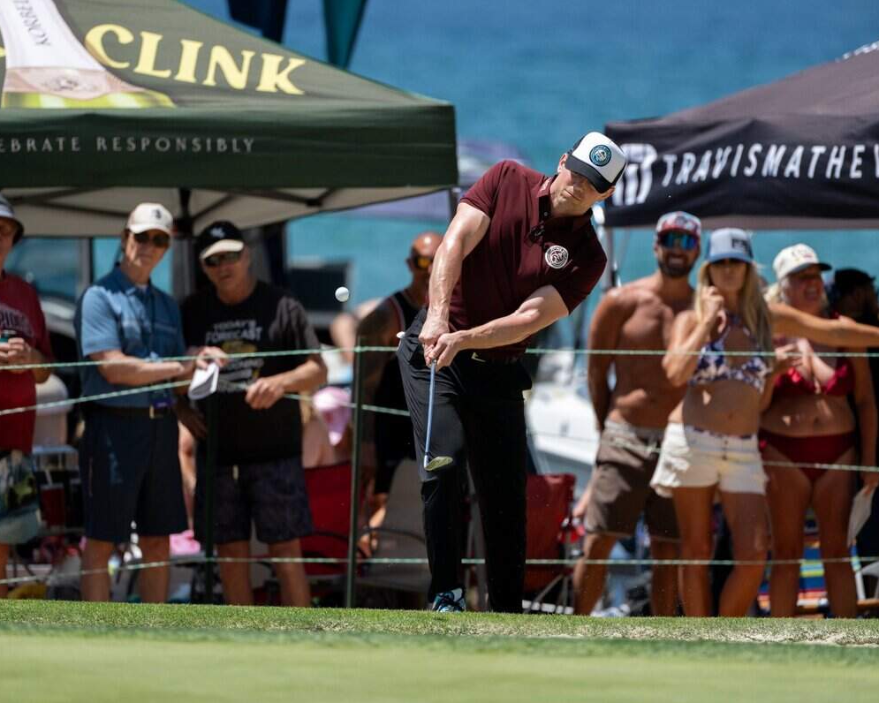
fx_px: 10302
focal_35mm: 396
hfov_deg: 4.9
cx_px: 411
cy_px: 352
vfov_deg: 3.9
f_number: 4
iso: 400
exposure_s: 1/3200
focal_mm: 350
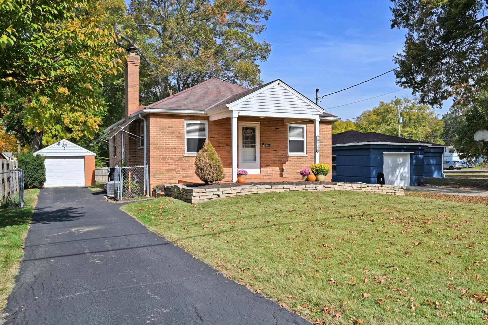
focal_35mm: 30
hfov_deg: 61.9
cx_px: 244
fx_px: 407
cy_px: 162
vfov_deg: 43.6
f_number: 7.1
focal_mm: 30
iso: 100
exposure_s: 1/400
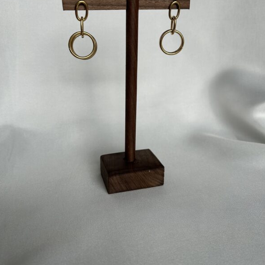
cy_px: 116
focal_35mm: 31
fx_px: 268
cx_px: 131
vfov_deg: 52.4
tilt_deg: -20.3
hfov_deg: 52.5
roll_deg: -1.6
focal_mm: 5.7
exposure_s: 1/377
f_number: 1.5
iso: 50
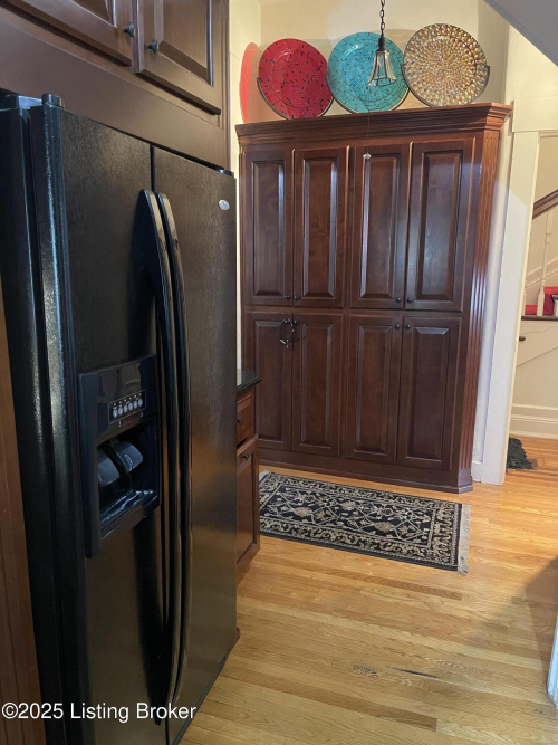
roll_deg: +0.3
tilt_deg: -11.4
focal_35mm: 25
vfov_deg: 69.4
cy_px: 372
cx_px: 279
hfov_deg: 54.9
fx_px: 537
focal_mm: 5.1
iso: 800
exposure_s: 1/30
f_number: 1.6
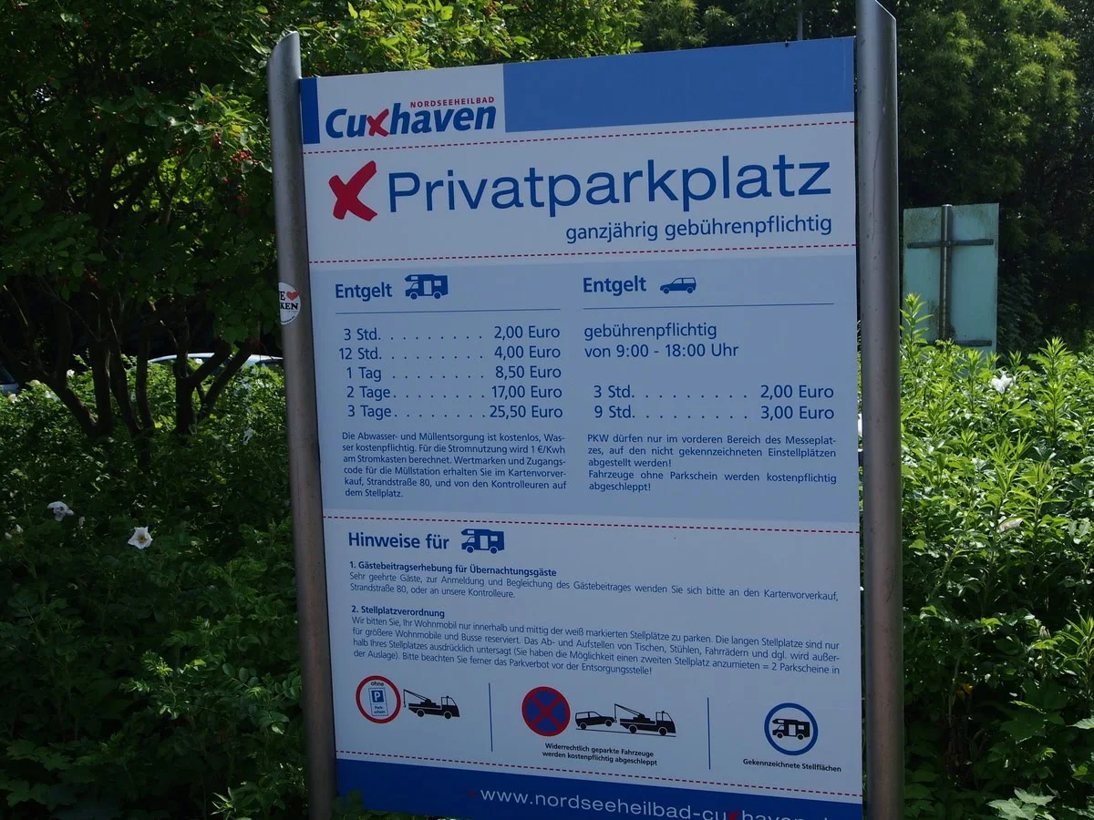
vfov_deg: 32.2
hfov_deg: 42.1
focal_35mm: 45
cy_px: 410
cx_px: 547
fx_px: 1422
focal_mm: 23
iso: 200
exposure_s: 1/250
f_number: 10
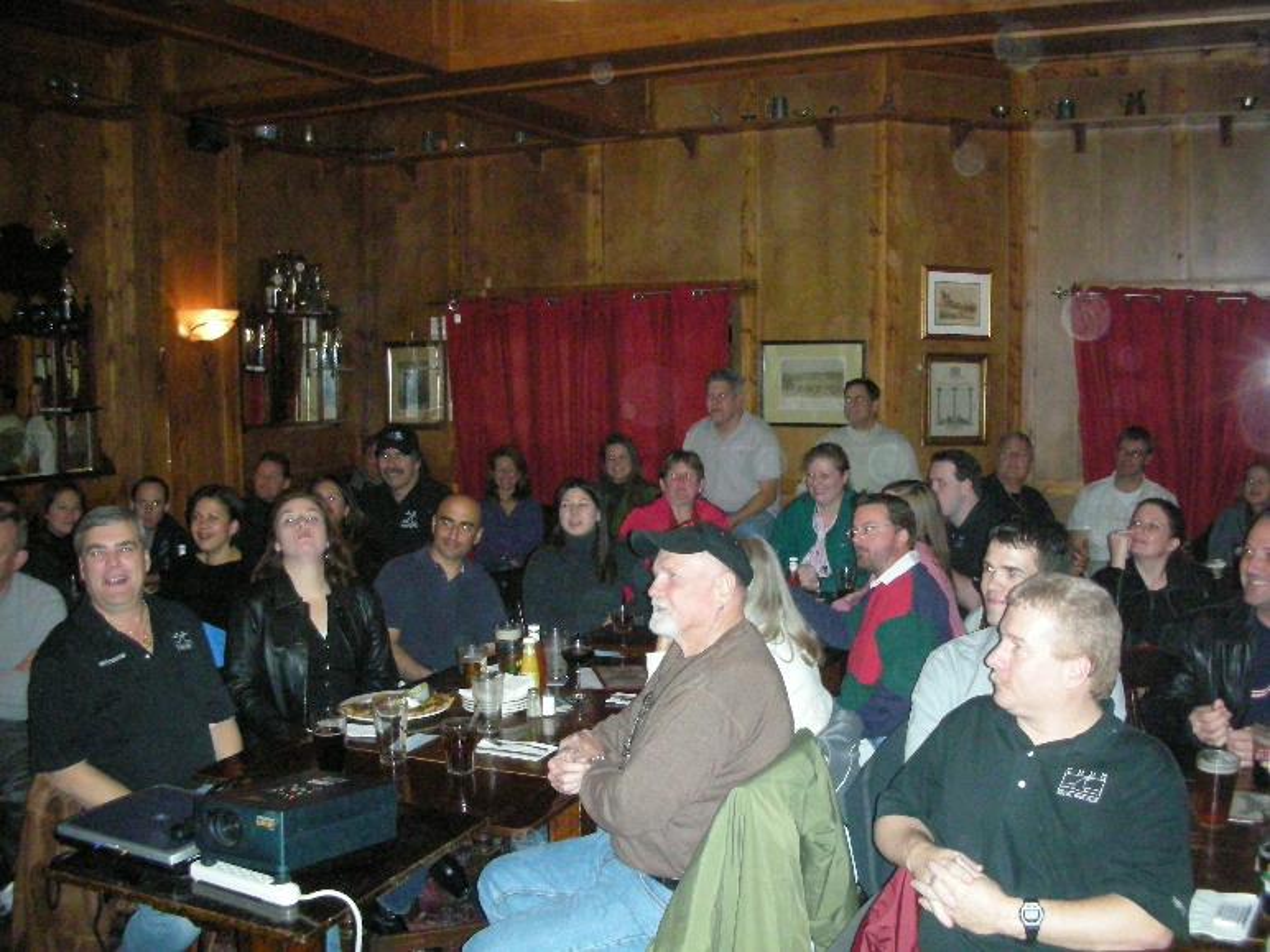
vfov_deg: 40.7
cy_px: 476
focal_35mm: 35
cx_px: 635
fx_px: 1284
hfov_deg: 52.6
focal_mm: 5.8
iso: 673
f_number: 2.8
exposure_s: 1/60
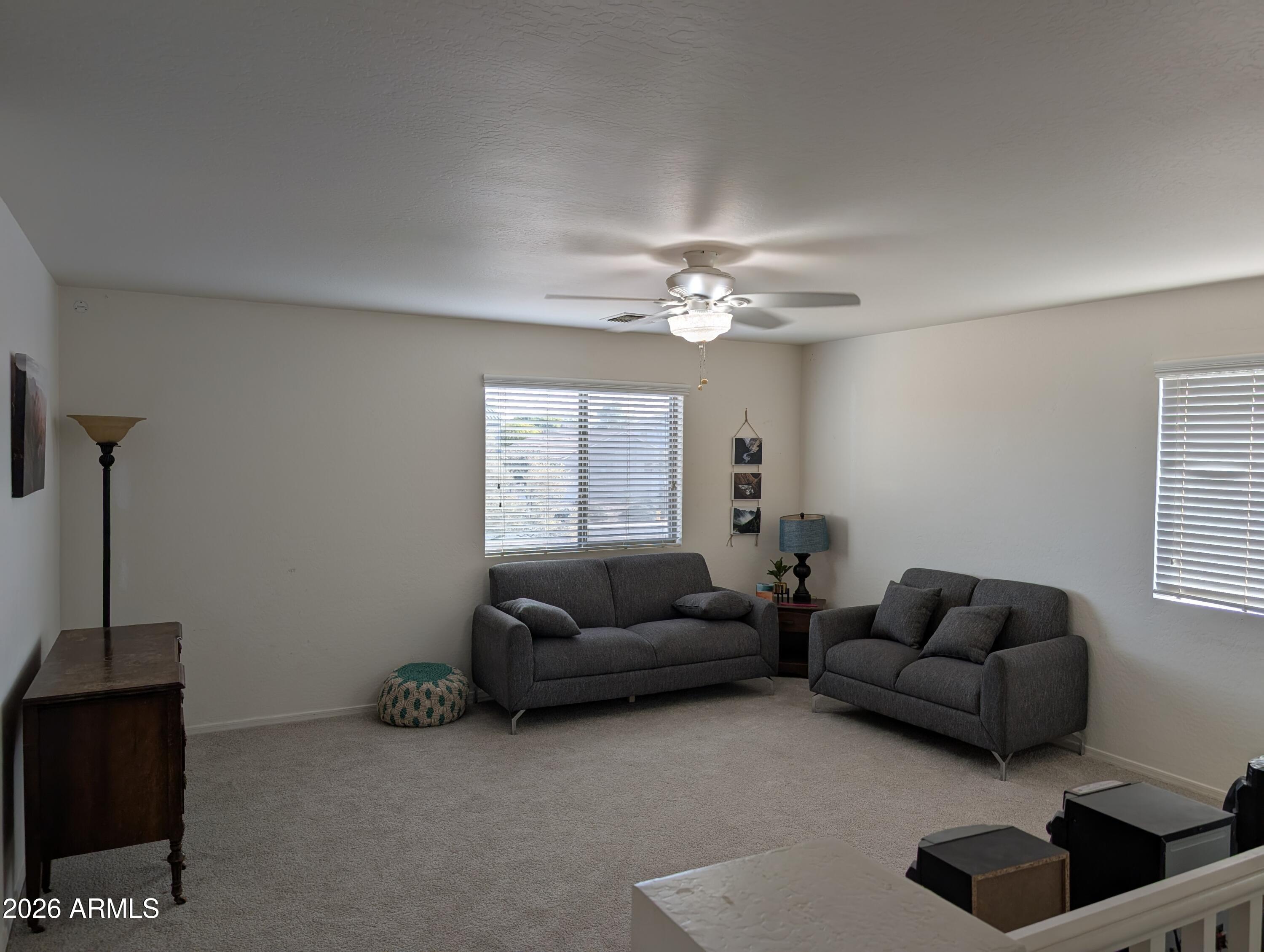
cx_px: 632
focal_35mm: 24
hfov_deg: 71.5
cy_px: 476
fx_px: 877
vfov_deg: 56.9
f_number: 1.68
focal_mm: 6.9
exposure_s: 1/120
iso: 23
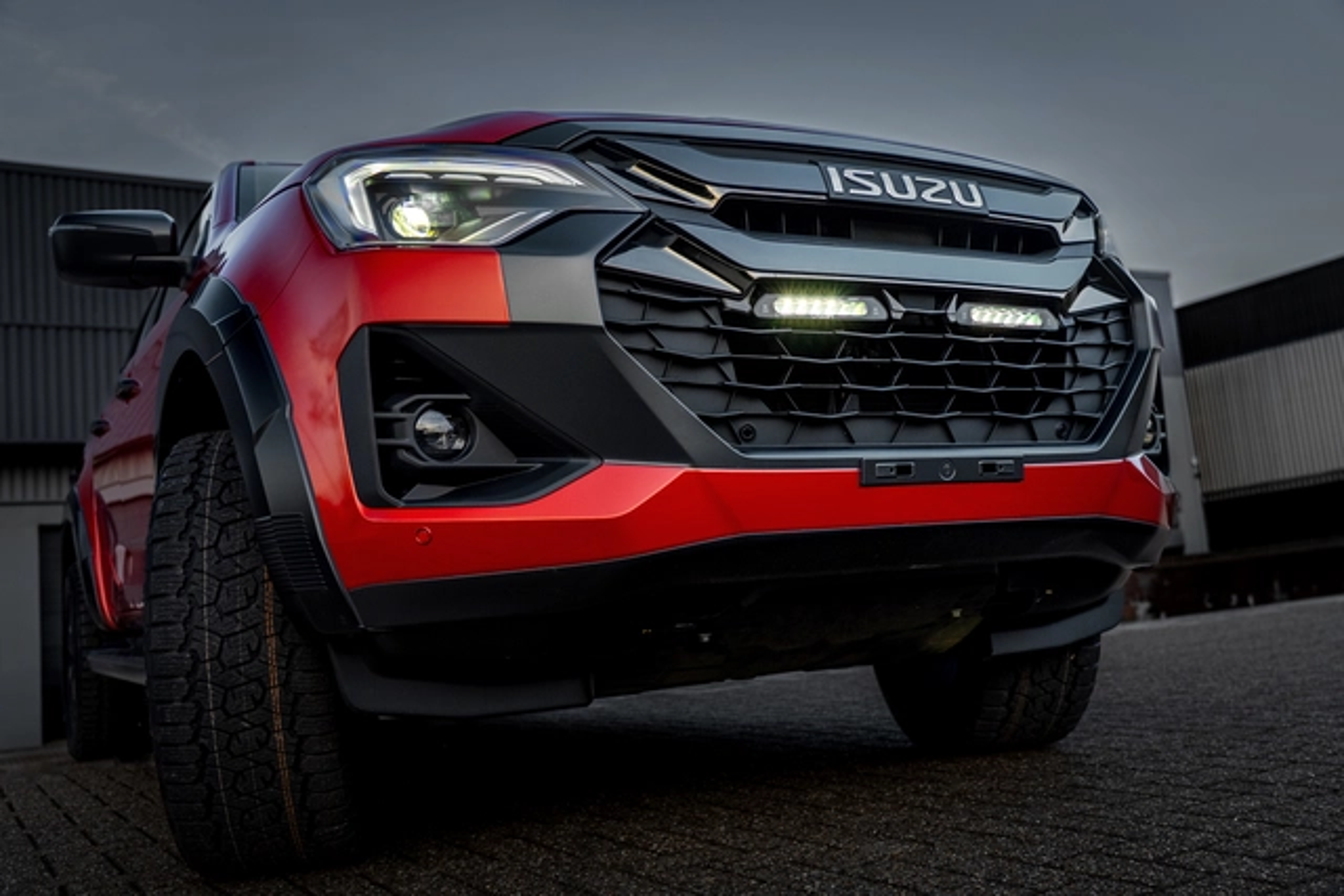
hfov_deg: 58.7
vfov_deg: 41.1
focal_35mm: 32
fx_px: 1195
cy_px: 448
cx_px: 672
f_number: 4
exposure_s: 1/125
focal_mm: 32
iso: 200
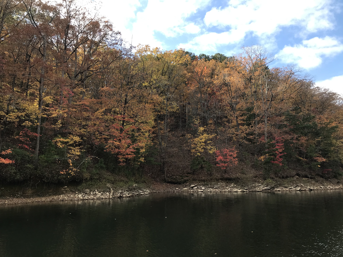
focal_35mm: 28
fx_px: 277
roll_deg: +1.2
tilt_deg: +10.6
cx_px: 172
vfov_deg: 49.7
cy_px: 128
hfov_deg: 63.4
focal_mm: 3.99
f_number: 1.8
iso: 20
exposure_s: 1/742
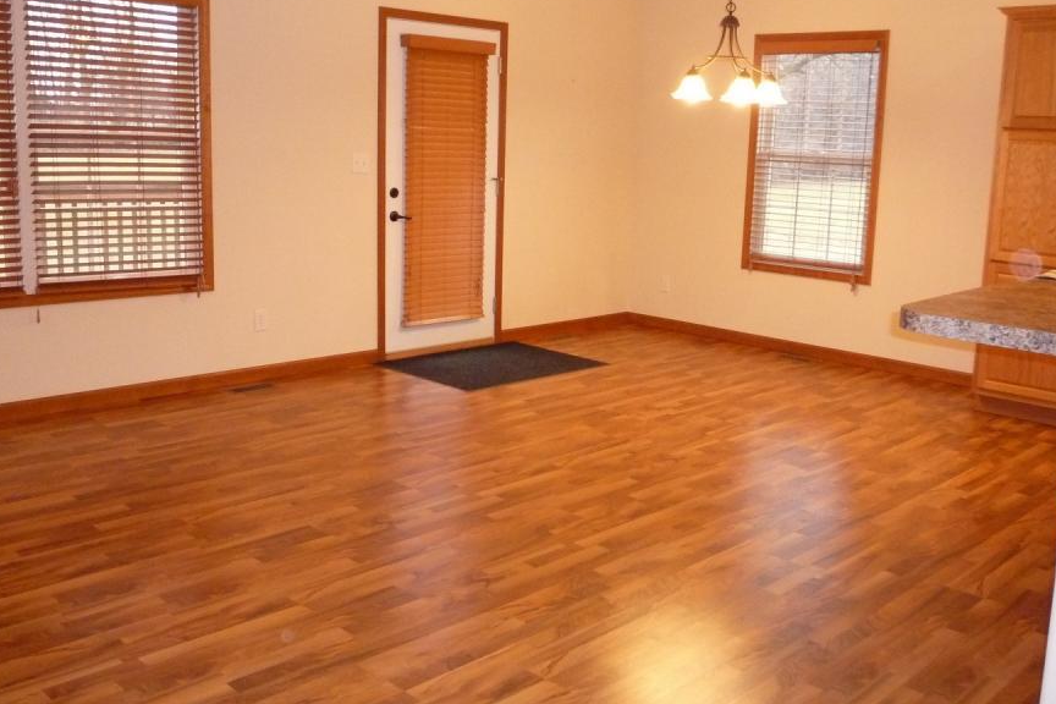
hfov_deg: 51.8
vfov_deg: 35.9
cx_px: 578
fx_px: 1085
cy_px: 314
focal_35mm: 37
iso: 500
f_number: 3.3
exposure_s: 1/30
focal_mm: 5.2
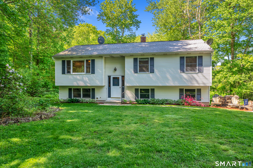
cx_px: 126
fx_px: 172
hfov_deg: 72.6
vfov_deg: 52.2
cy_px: 84
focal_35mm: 24
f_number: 7.1
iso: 1600
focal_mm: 24.5
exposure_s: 1/200
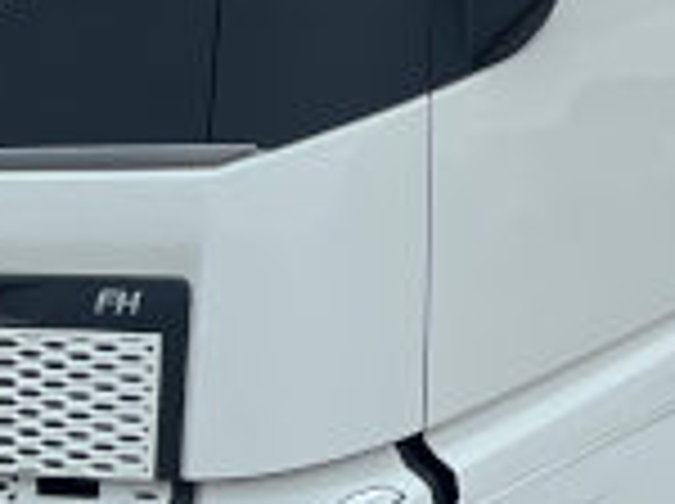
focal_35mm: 146
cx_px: 850
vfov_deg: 10.1
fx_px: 2842
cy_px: 4
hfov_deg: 13.1
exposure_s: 1/1377
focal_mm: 5.7
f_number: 1.5
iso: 50
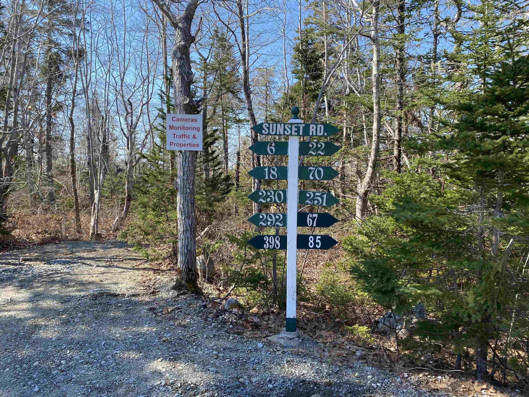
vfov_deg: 53.1
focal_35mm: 26
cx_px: 264
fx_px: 397
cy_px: 198
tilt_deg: -6.0
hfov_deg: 67.3
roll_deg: +0.4
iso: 32
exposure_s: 1/949
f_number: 1.8
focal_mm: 4.25
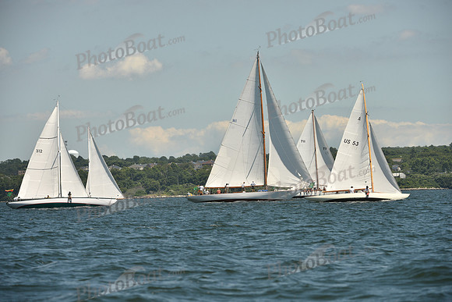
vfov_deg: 6.5
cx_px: 226
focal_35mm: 210
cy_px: 151
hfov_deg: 9.8
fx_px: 2637
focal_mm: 210
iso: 250
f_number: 6.3
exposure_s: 1/1600
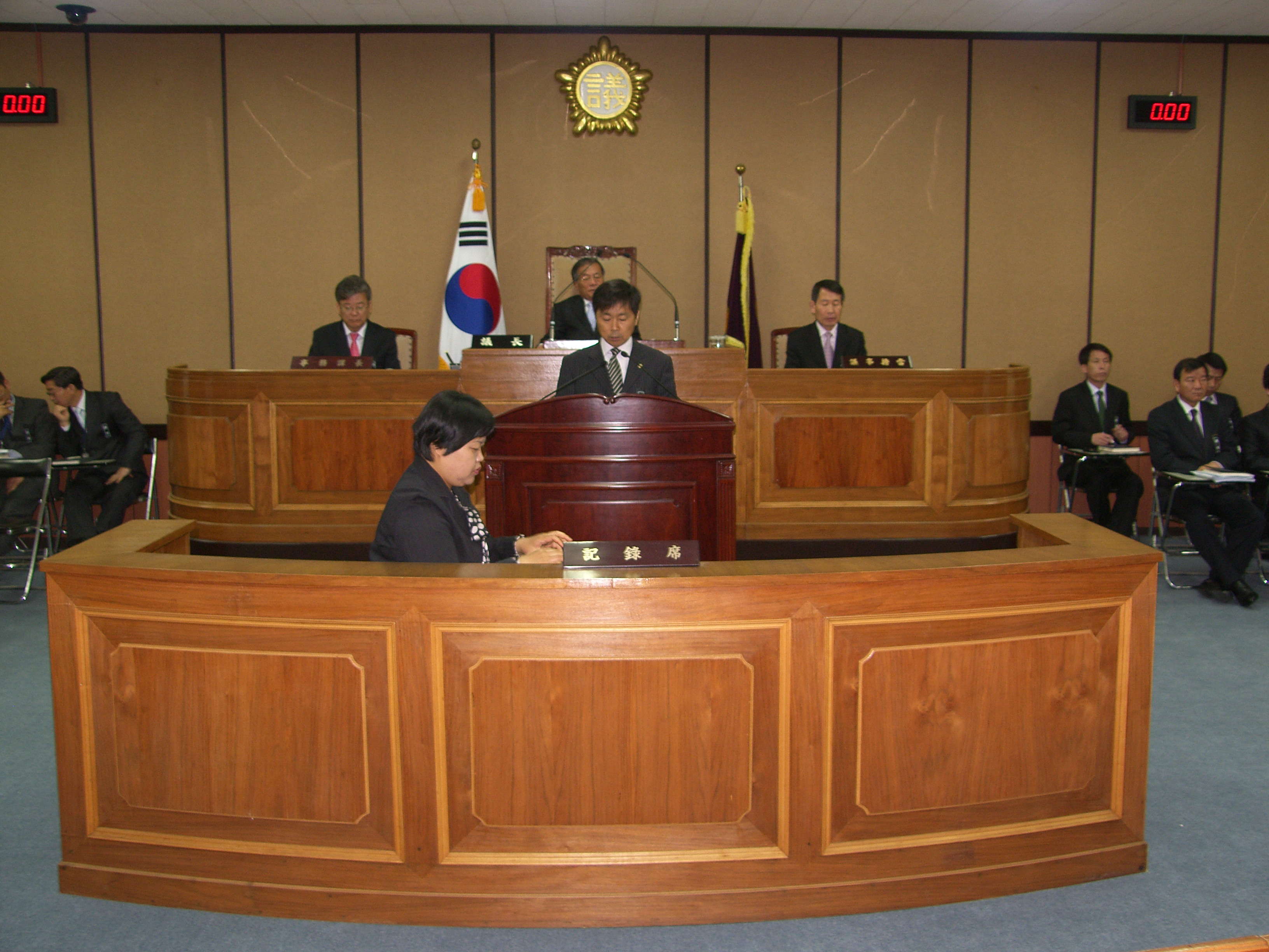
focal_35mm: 35
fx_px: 1283
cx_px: 634
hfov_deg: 52.6
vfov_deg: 40.7
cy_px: 476
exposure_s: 1/40
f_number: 2.5
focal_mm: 9
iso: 100
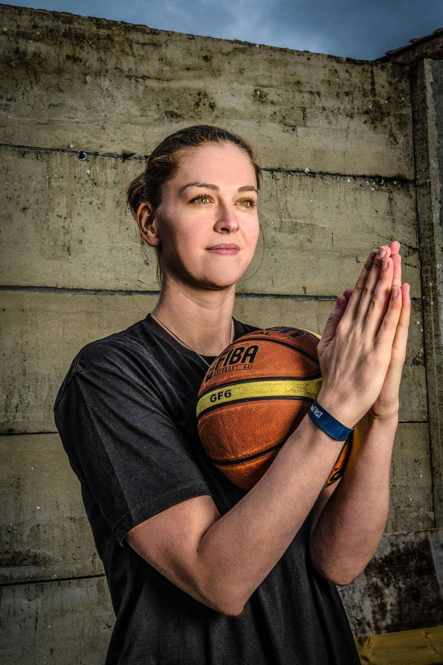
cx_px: 222
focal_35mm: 70
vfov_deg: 28.8
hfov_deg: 19.5
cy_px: 332
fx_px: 1292
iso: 640
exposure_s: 1/125
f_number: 22
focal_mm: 70
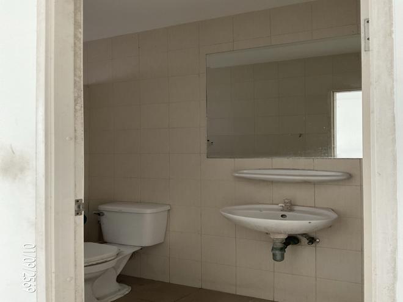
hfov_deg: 61.7
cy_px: 151
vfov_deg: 48.2
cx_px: 202
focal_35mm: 29
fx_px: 338
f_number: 1.8
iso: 200
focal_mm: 3
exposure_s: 1/60
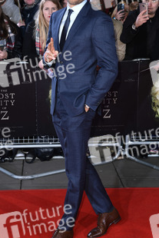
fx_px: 529
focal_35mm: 80
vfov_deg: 25.3
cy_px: 107
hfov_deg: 17.1
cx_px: 58
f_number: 5.6
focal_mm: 62
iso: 400
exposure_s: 1/250
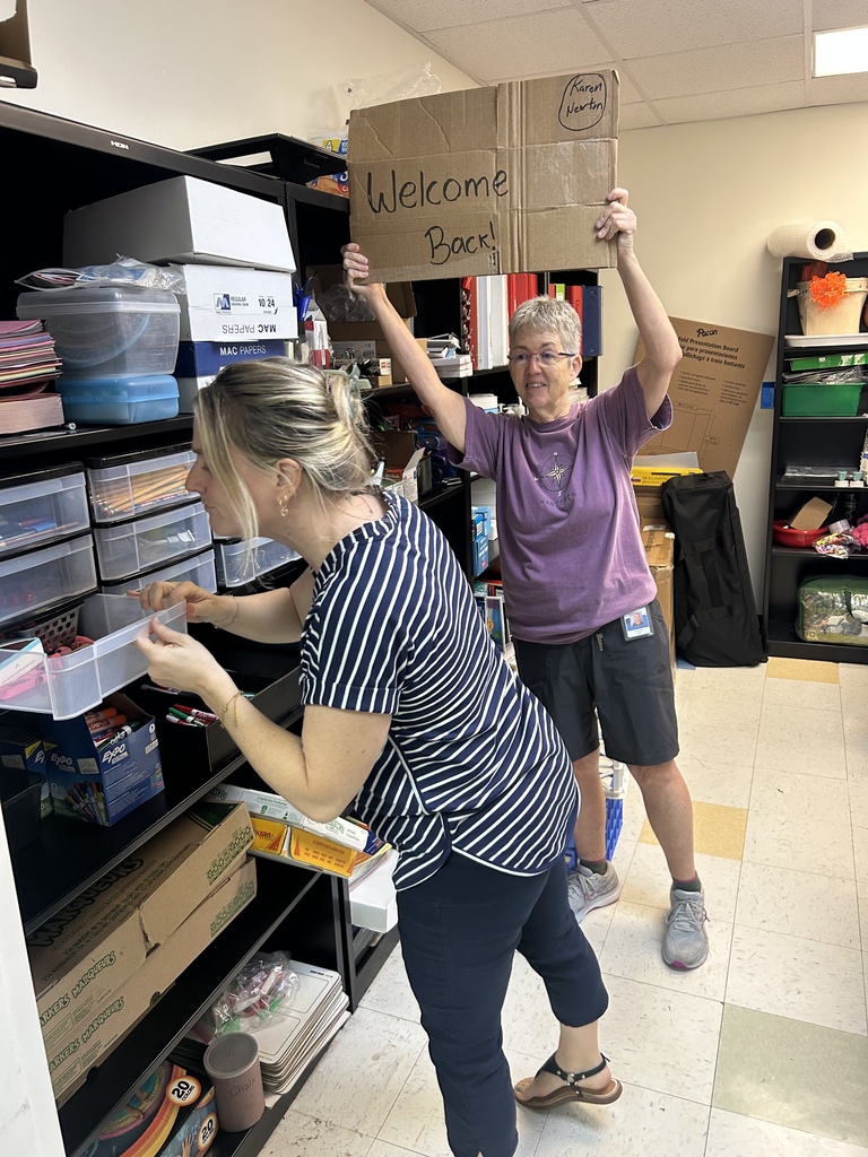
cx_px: 434
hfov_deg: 53.1
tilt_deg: -14.6
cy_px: 578
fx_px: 869
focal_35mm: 26
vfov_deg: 67.3
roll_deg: +0.1
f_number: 1.5
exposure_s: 1/60
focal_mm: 5.7
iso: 160
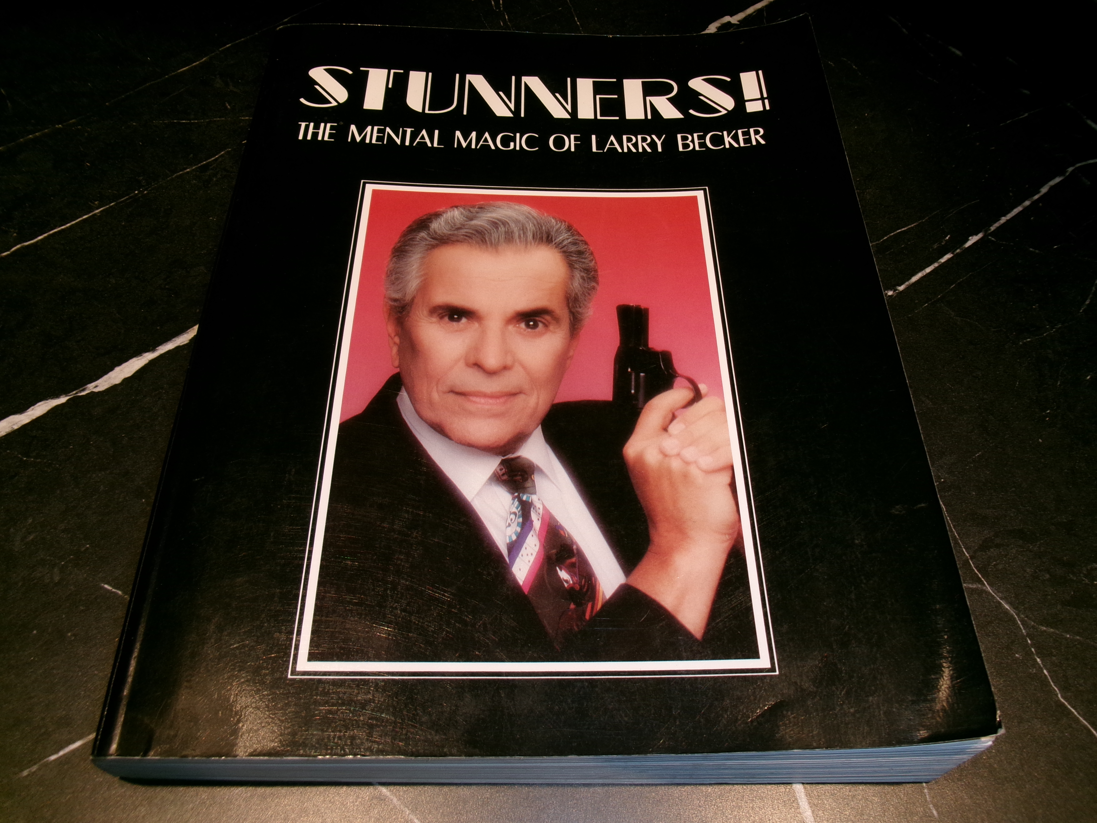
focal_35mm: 28
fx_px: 887
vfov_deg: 49.7
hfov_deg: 63.4
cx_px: 548
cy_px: 412
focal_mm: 5.1
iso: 100
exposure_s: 1/34
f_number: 3.9
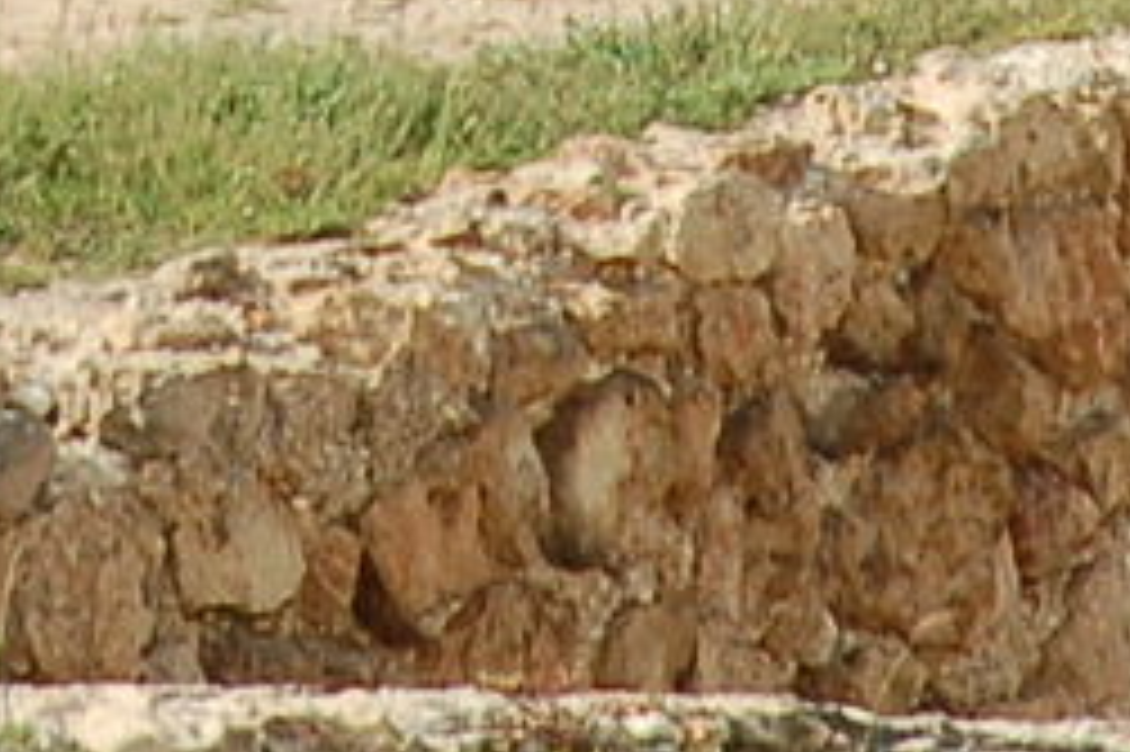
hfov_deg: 2.6
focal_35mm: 803
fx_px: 25188
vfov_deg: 1.7
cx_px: -203
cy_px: -1614
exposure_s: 1/250
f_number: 10
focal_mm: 70
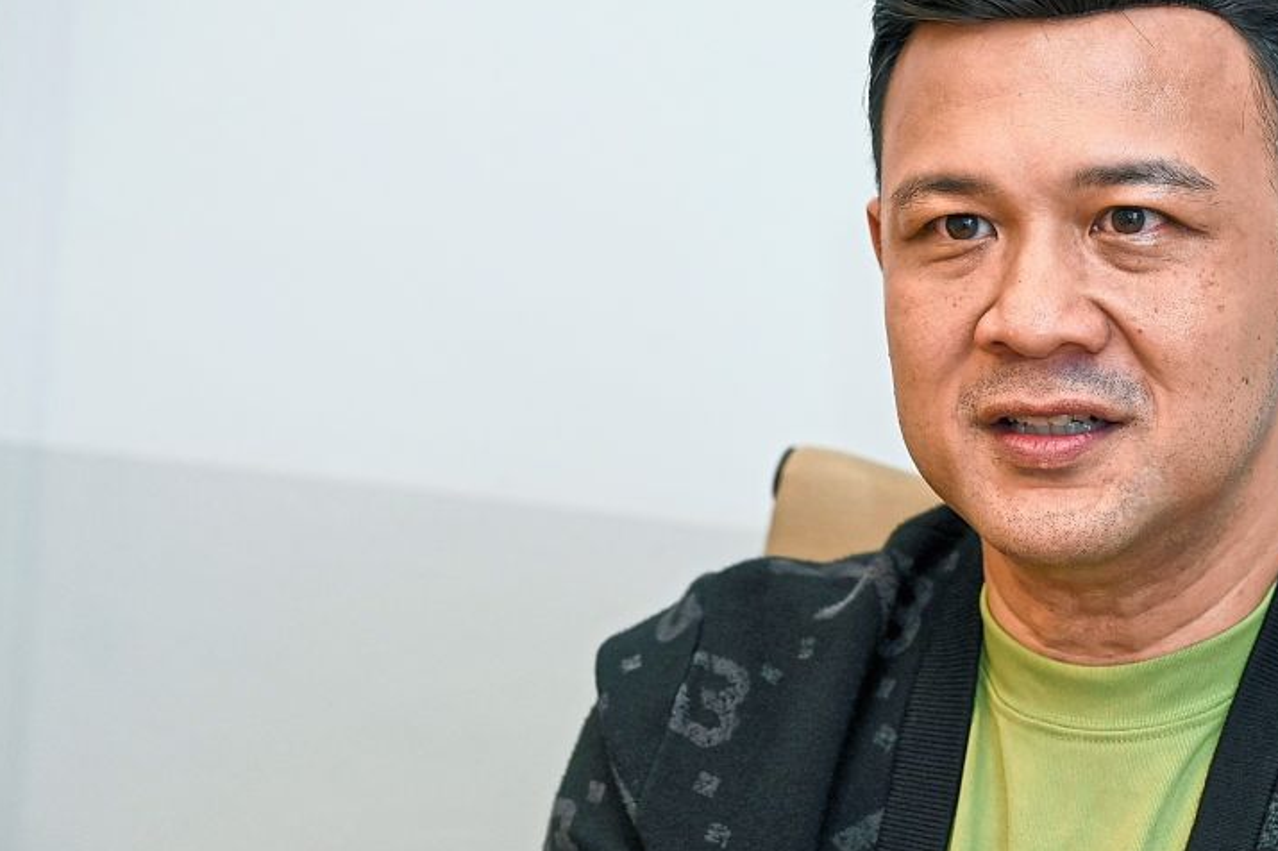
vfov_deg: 12.3
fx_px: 3938
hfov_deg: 18.2
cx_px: 1069
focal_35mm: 111
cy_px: 548
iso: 1000
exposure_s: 1/200
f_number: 4
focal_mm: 64
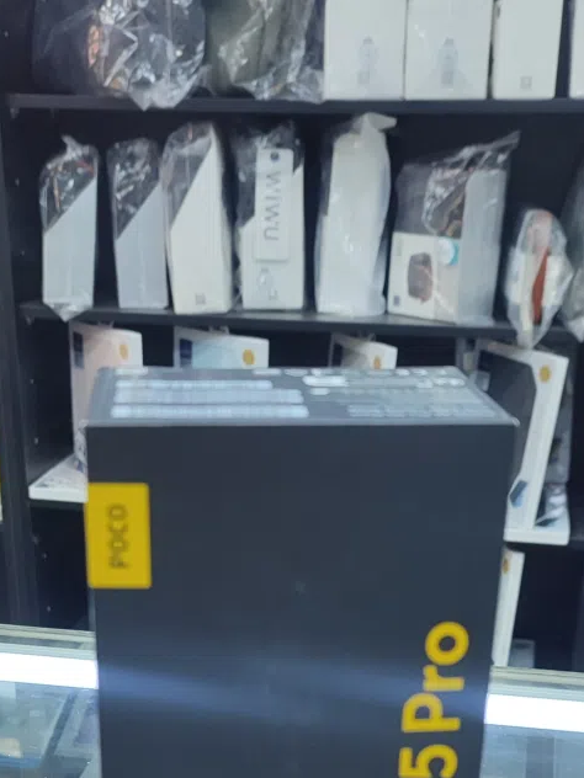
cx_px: 241
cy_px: 683
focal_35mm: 54
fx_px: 1215
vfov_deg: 33.8
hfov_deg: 27.0
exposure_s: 1/100
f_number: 1.9
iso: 84
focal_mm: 6.04
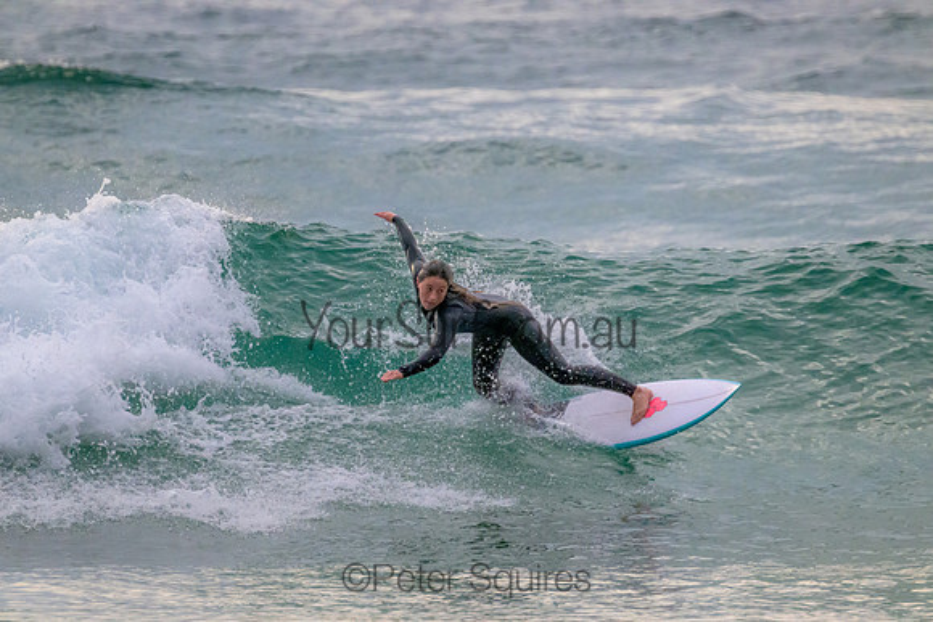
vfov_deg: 1.7
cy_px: 311
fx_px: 20737
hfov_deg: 2.6
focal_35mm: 800
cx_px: 466
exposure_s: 1/2000
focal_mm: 800
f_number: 11
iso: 10000
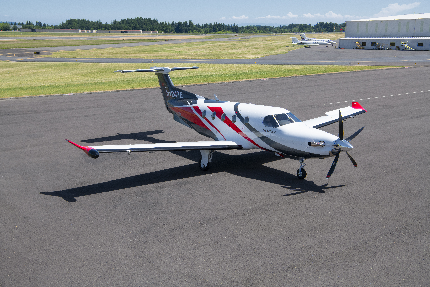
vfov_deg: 29.9
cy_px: 144
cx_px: 215
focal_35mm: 45
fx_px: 537
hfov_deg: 43.6
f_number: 8
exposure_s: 1/1000
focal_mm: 45
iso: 320
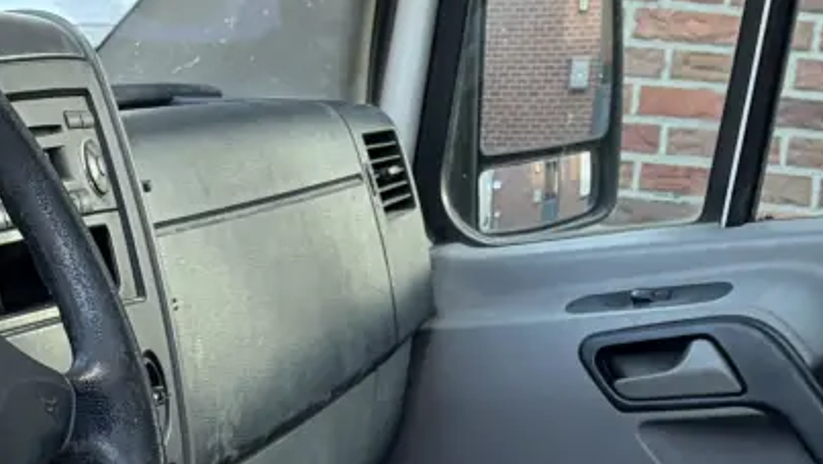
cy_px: 916
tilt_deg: -19.3
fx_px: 2947
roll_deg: -1.7
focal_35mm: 135
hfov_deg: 15.6
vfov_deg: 8.5
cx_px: 12
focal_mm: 5.96
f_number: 1.6
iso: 100
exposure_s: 1/121
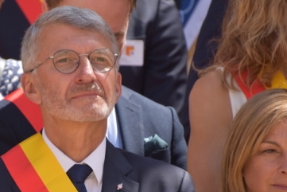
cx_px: 89
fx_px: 5957
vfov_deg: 1.8
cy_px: 119
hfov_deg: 2.8
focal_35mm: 747
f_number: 6.3
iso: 250
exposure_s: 1/500
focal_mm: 300
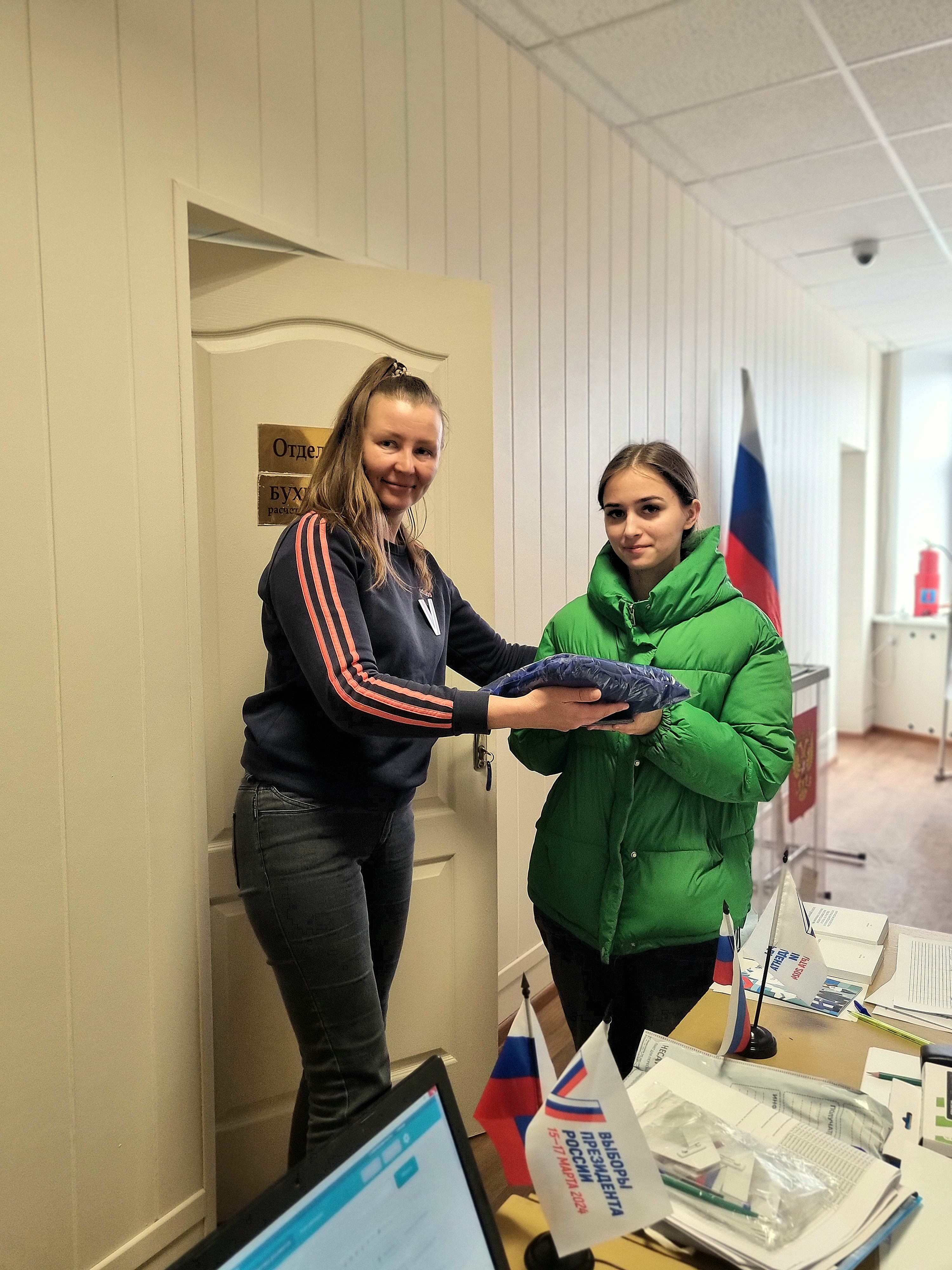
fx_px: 953
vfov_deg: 67.3
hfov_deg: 53.1
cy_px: 635
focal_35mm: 26
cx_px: 476
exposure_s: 1/100
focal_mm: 5.4
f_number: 1.8
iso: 200
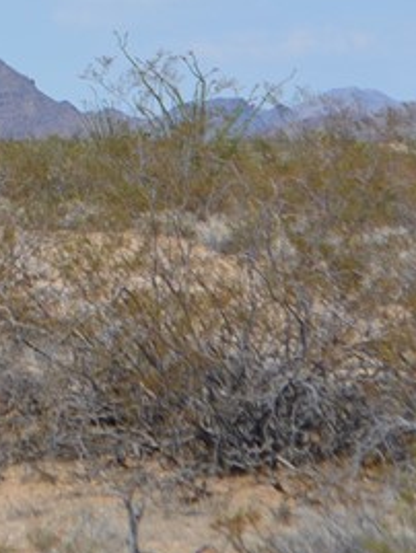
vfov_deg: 6.2
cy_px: 76
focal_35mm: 320
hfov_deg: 4.6
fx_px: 5122
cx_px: -210
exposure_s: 1/1600
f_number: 7.1
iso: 400
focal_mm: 55
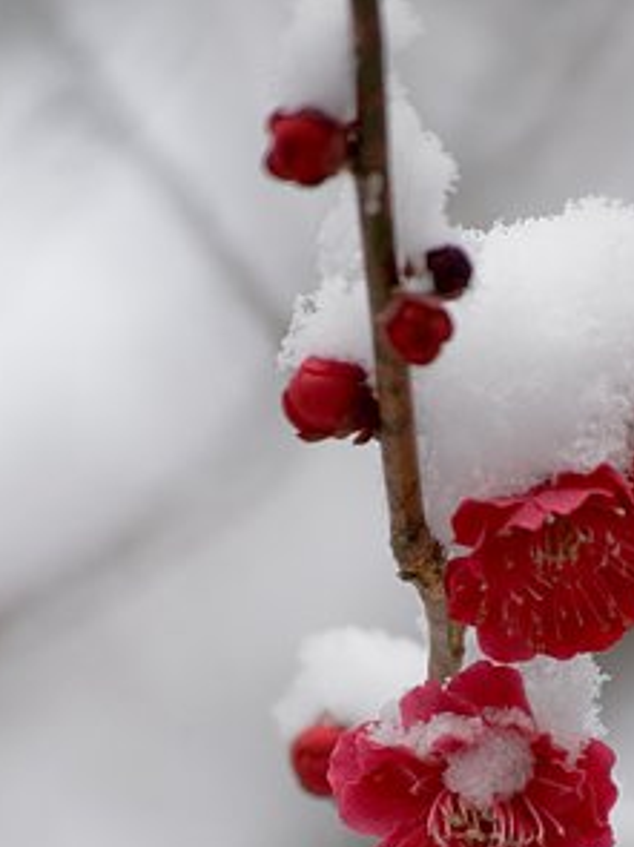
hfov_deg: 3.3
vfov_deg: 4.4
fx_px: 11022
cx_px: 425
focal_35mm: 451
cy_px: 680
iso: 200
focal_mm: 180
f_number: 8
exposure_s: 1/125
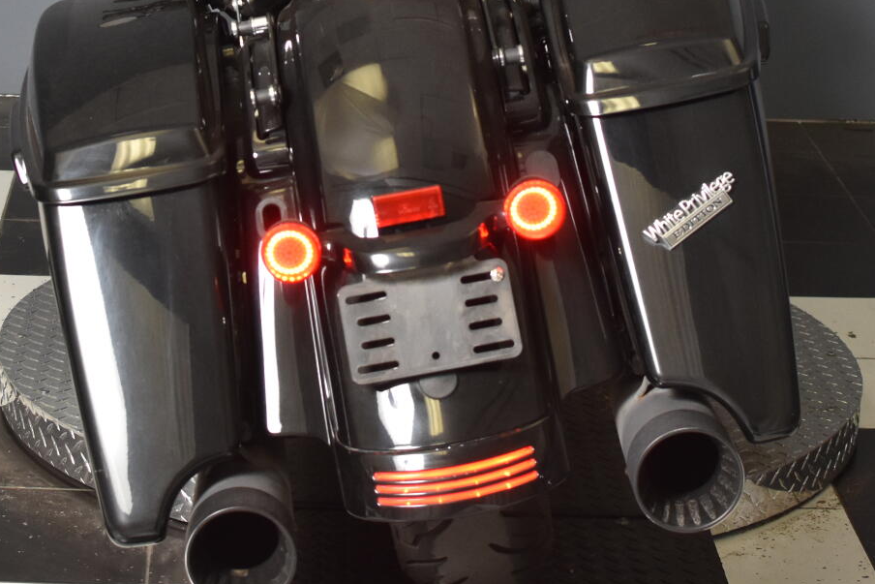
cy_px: -38
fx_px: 2822
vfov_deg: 11.7
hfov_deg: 17.6
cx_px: 304
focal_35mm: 116
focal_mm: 35
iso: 800
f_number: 4.5
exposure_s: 1/160
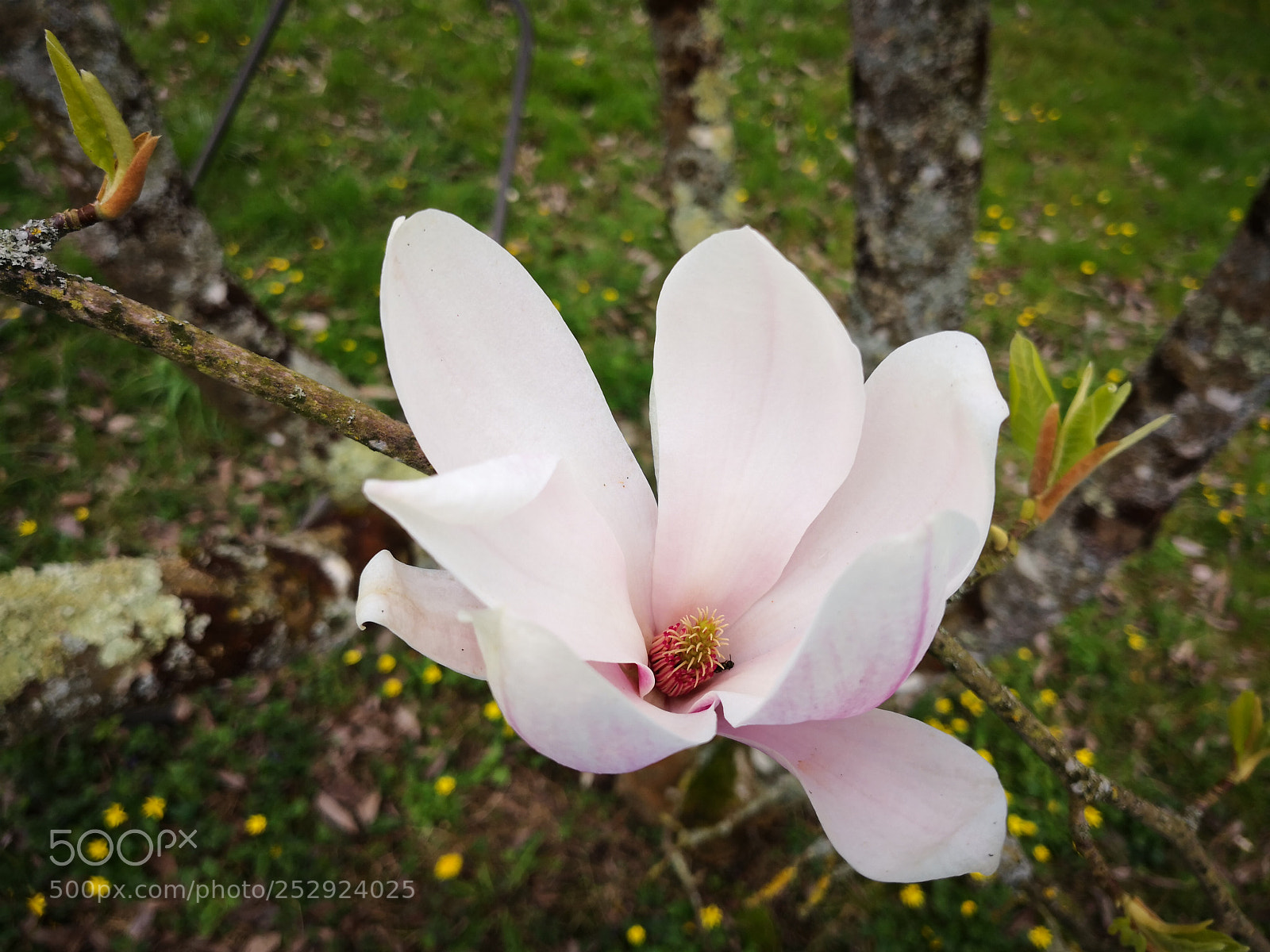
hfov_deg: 65.3
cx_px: 635
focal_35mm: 27
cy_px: 476
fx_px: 991
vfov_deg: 51.4
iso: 50
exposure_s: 1/322
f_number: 1.6
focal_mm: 3.95
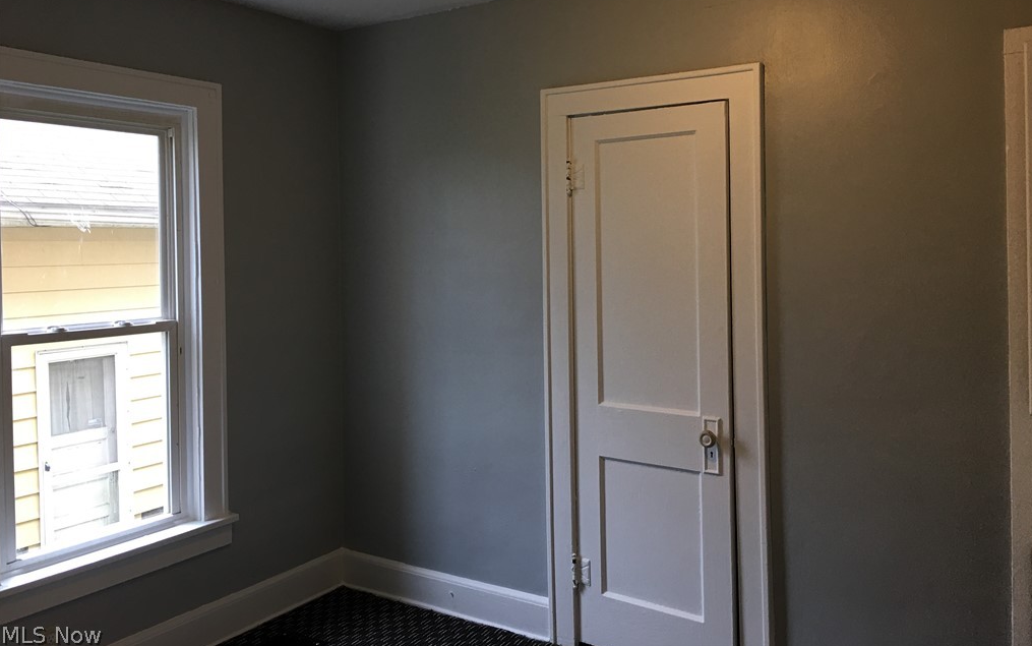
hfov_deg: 61.2
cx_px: 517
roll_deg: +0.7
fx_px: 872
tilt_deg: +2.4
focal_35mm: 31
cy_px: 261
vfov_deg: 40.5
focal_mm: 4.15
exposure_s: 1/30
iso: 25
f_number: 2.2
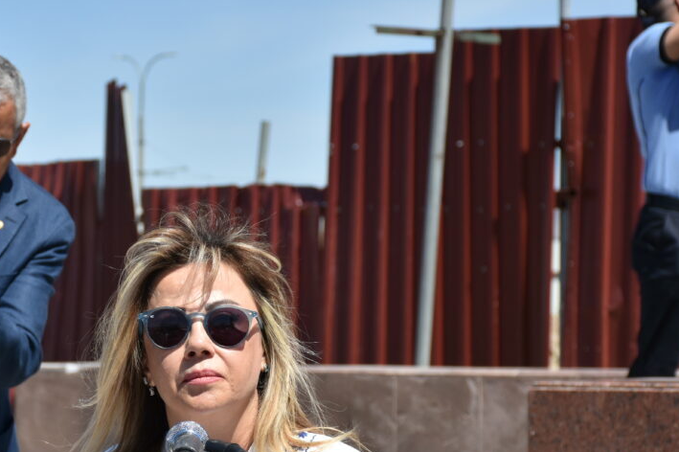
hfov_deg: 12.2
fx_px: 3167
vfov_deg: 8.1
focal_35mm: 168
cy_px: 384
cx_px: 124
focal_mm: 62
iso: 100
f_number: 6.3
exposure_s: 1/640
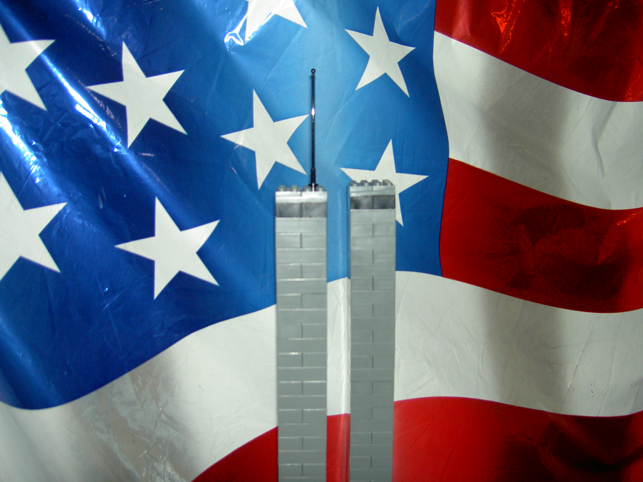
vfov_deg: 36.8
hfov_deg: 47.9
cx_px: 322
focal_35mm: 39
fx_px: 724
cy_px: 241
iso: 100
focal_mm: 8
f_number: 2.8
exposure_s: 1/59.5
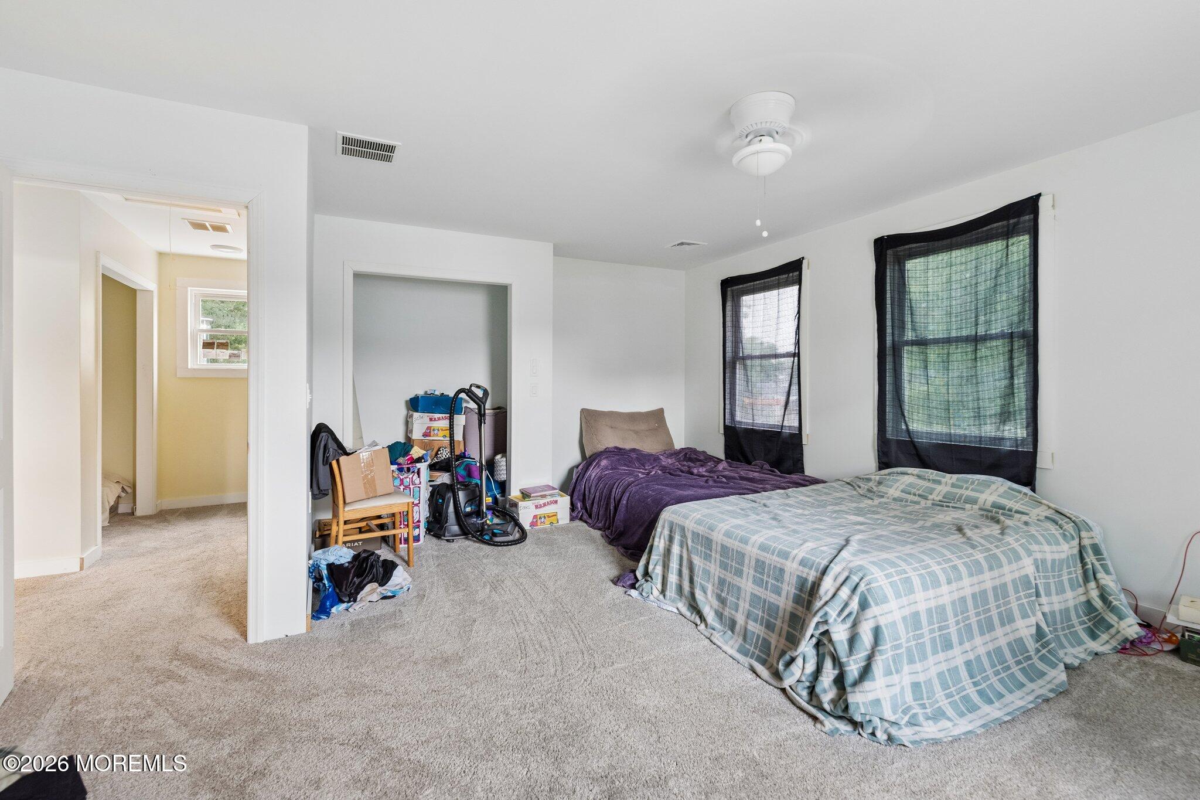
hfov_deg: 100.4
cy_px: 400
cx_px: 600
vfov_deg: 77.3
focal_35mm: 15
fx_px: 500
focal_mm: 15
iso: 1000
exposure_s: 1/10
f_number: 7.1
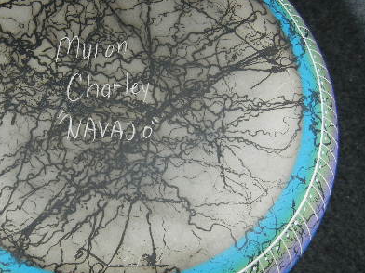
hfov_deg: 38.0
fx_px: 517
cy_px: 143
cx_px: 96
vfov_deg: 29.7
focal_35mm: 49
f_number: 3.5
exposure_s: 1/22.4
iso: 400
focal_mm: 5.4
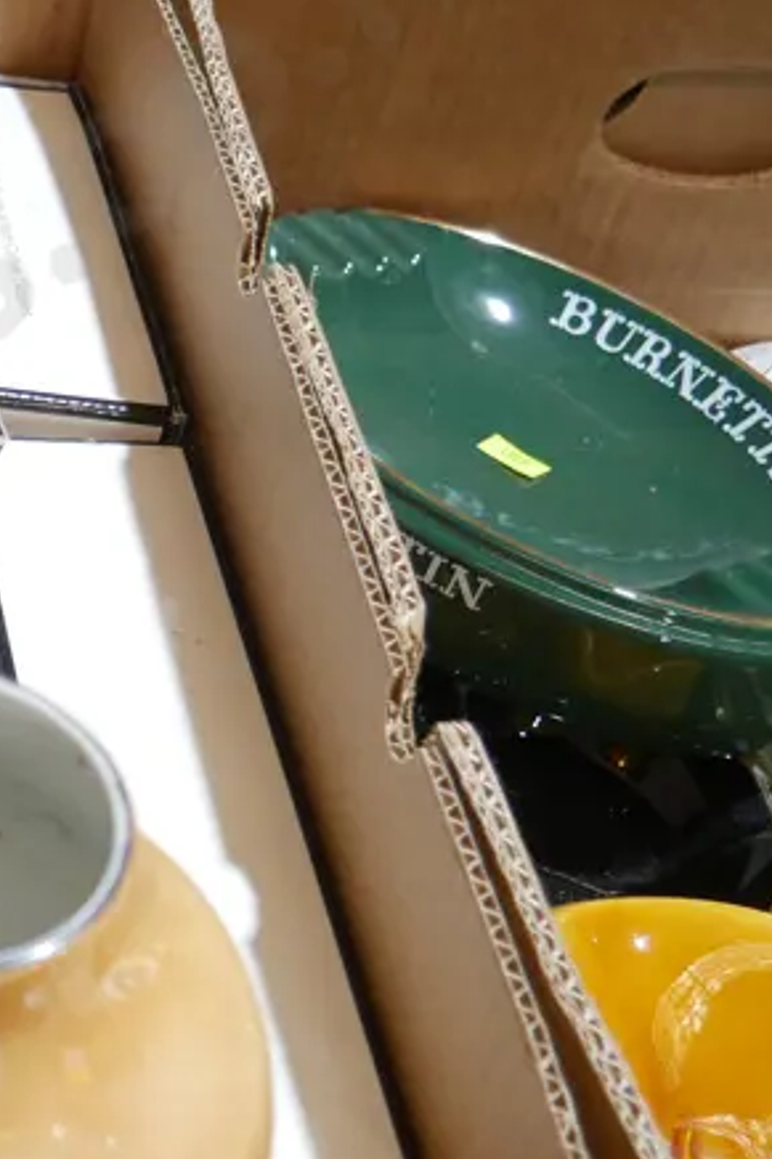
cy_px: 680
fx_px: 2511
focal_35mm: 78
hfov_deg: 15.4
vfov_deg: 26.0
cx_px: -560
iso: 320
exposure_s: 1/60
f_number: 3.6
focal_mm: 16
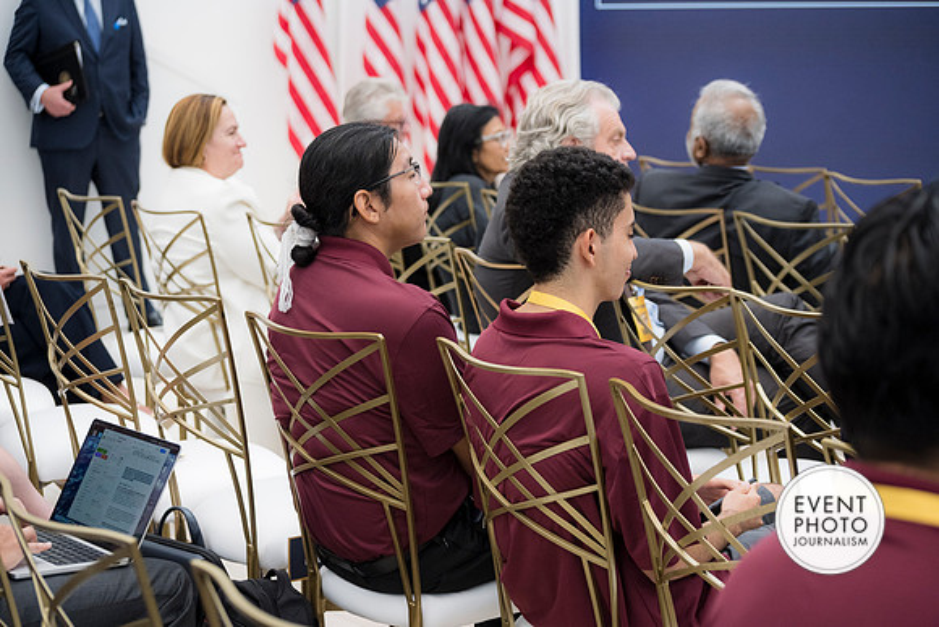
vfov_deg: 19.5
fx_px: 1826
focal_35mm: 70
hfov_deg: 28.8
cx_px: 470
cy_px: 314
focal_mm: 70
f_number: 4.5
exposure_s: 1/500
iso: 1100
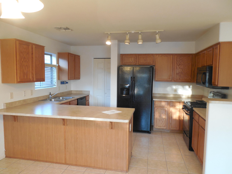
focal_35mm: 25
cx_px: 116
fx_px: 168
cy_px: 87
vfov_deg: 54.9
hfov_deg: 69.4
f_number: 3.3
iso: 320
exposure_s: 1/30
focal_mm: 4.5
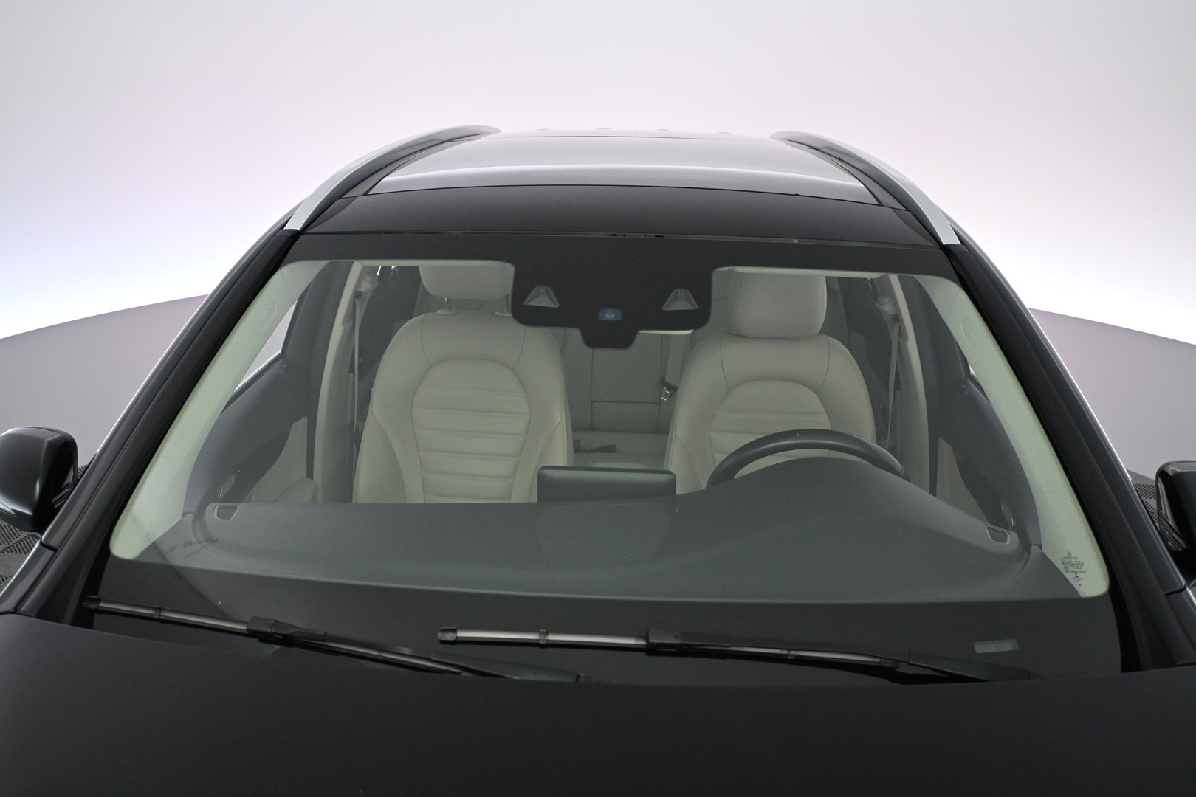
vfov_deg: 43.6
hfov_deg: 61.9
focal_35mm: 30
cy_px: 398
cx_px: 598
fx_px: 997
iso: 2000
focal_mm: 20
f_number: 3.8
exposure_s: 1/125
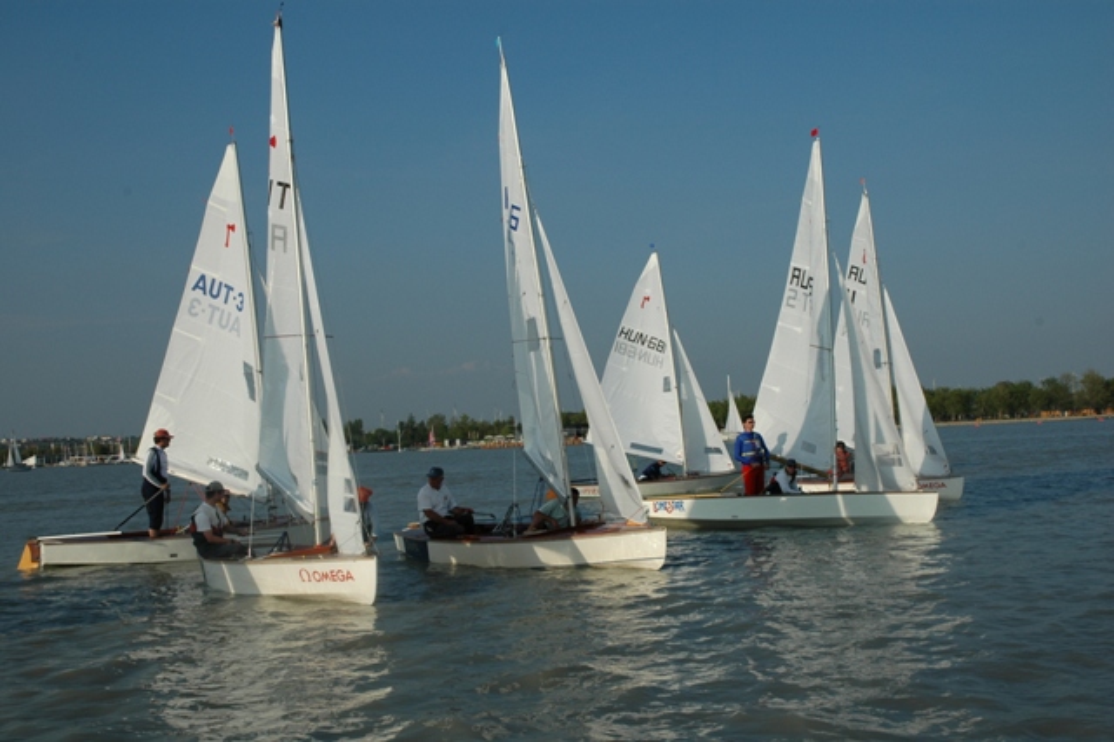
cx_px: 557
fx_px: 1345
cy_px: 371
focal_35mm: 44
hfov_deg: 45.0
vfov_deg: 30.8
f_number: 11
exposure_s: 1/500
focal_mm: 29
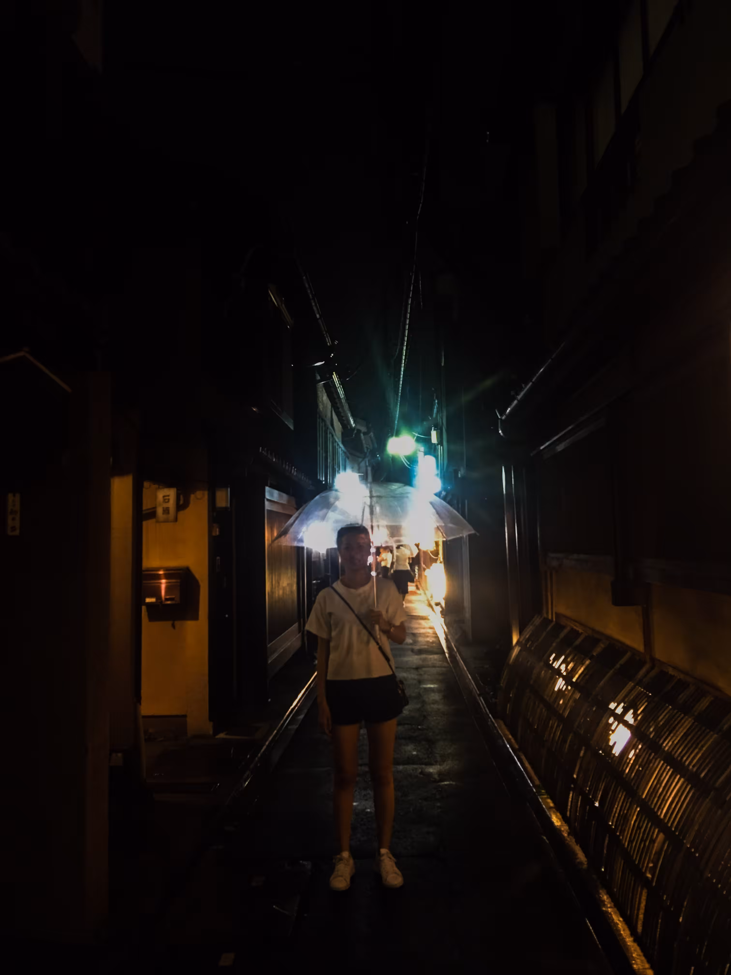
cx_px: 366
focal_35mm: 29
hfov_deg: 48.2
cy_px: 488
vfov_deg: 61.7
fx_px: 817
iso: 160
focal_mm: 4.15
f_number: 2.2
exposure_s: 1/4
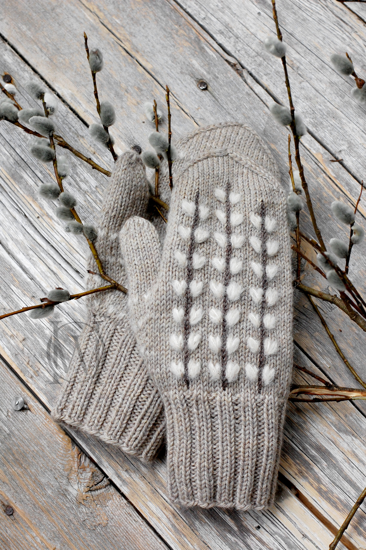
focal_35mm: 75
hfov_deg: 18.1
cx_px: 183
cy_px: 275
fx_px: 1146
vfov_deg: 27.0
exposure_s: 1/100
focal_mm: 50
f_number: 5
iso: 400
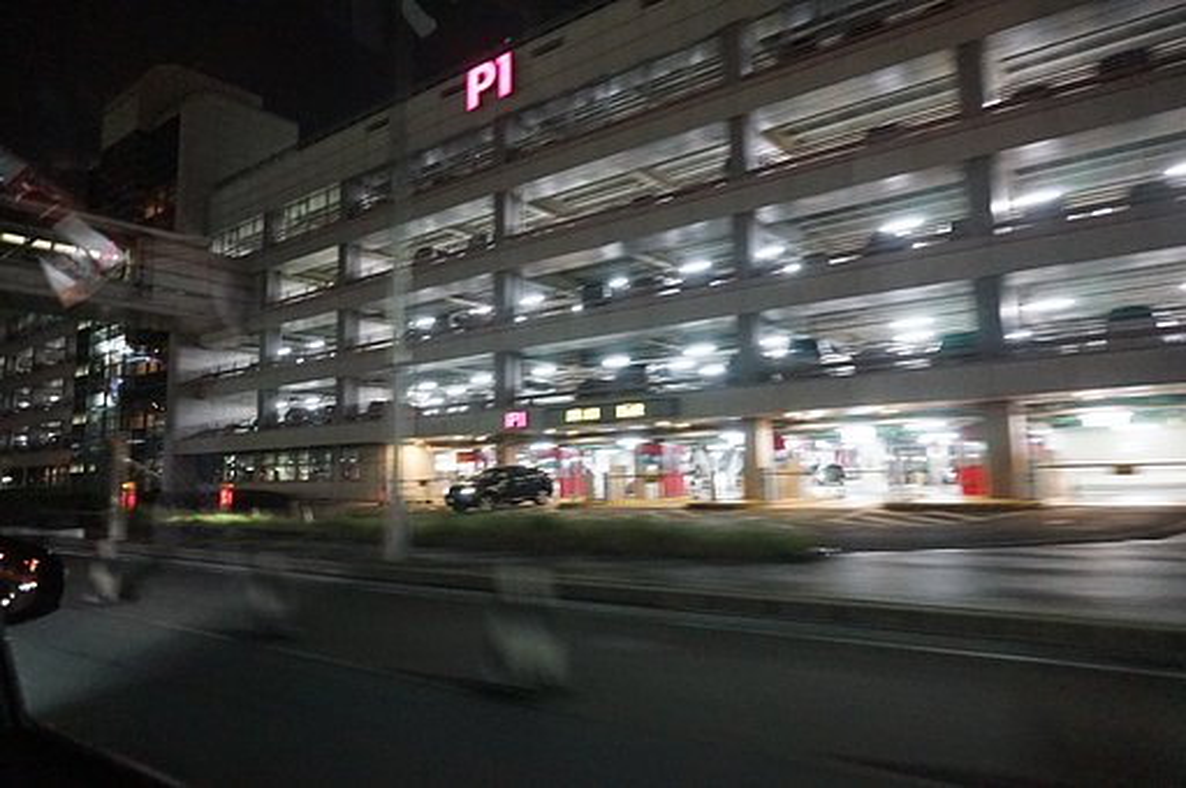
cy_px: 394
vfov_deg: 53.0
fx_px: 790
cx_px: 593
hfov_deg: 73.8
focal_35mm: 24
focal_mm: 16
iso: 6400
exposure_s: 1/25
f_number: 3.5
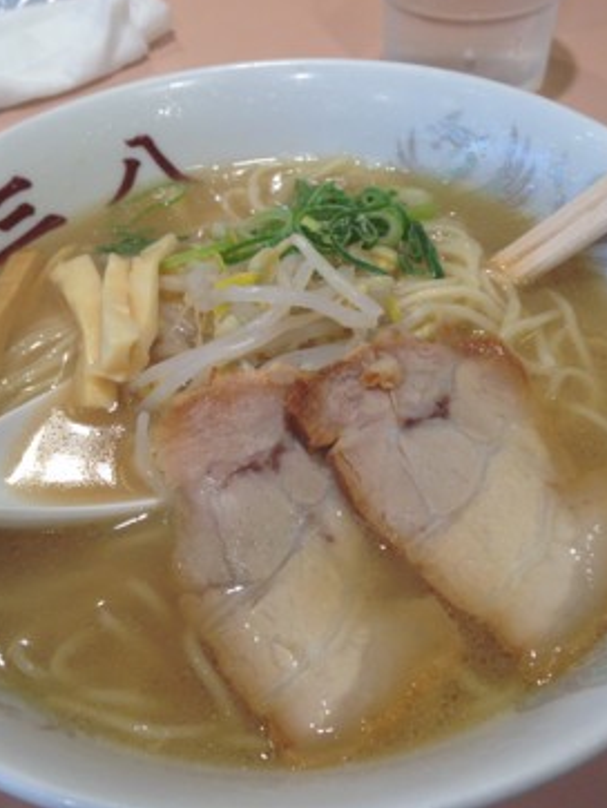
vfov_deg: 45.6
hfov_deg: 35.1
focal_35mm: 41
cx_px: 257
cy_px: 348
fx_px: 957
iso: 64
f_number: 2.4
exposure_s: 1/60
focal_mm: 4.12
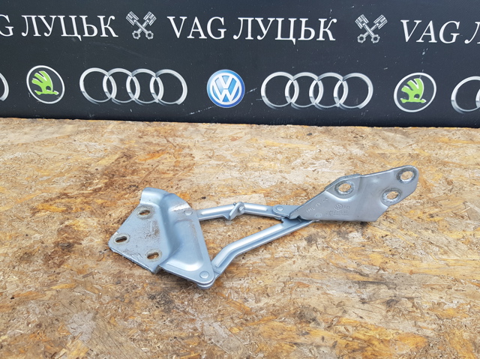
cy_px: 180
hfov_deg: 67.3
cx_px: 240
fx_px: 360
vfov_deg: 53.0
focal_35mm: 26
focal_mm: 4.2
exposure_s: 1/224
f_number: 1.7
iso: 40
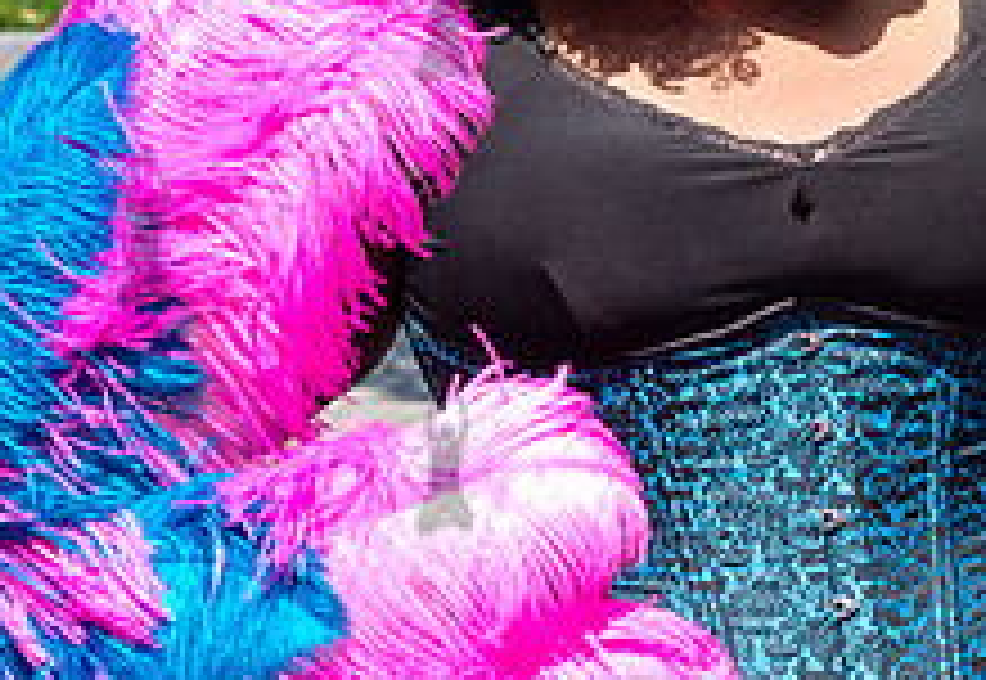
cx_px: 900
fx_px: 4041
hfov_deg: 13.8
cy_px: 139
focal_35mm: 146
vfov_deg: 9.6
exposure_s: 1/2000
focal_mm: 49
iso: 640
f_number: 4.5
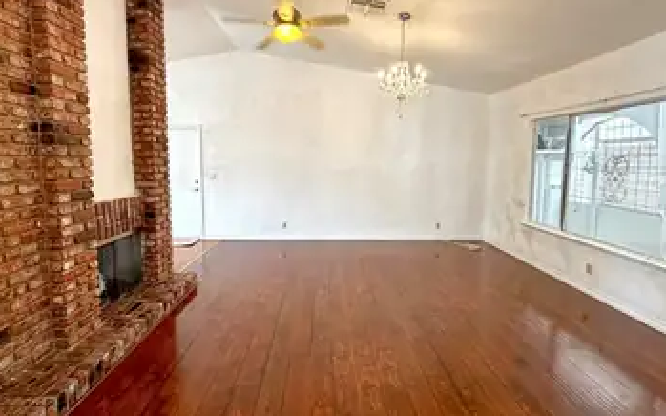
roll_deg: +0.6
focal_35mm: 17
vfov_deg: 67.8
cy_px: 185
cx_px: 324
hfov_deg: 94.4
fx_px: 309
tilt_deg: -4.9
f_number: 2.2
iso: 200
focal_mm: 2.22
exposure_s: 1/60
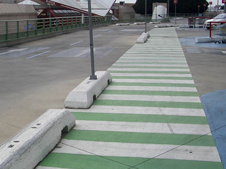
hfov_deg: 29.5
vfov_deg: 22.9
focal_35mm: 64
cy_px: 72
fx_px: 418
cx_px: 42
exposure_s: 1/320
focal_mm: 5.8
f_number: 4.3
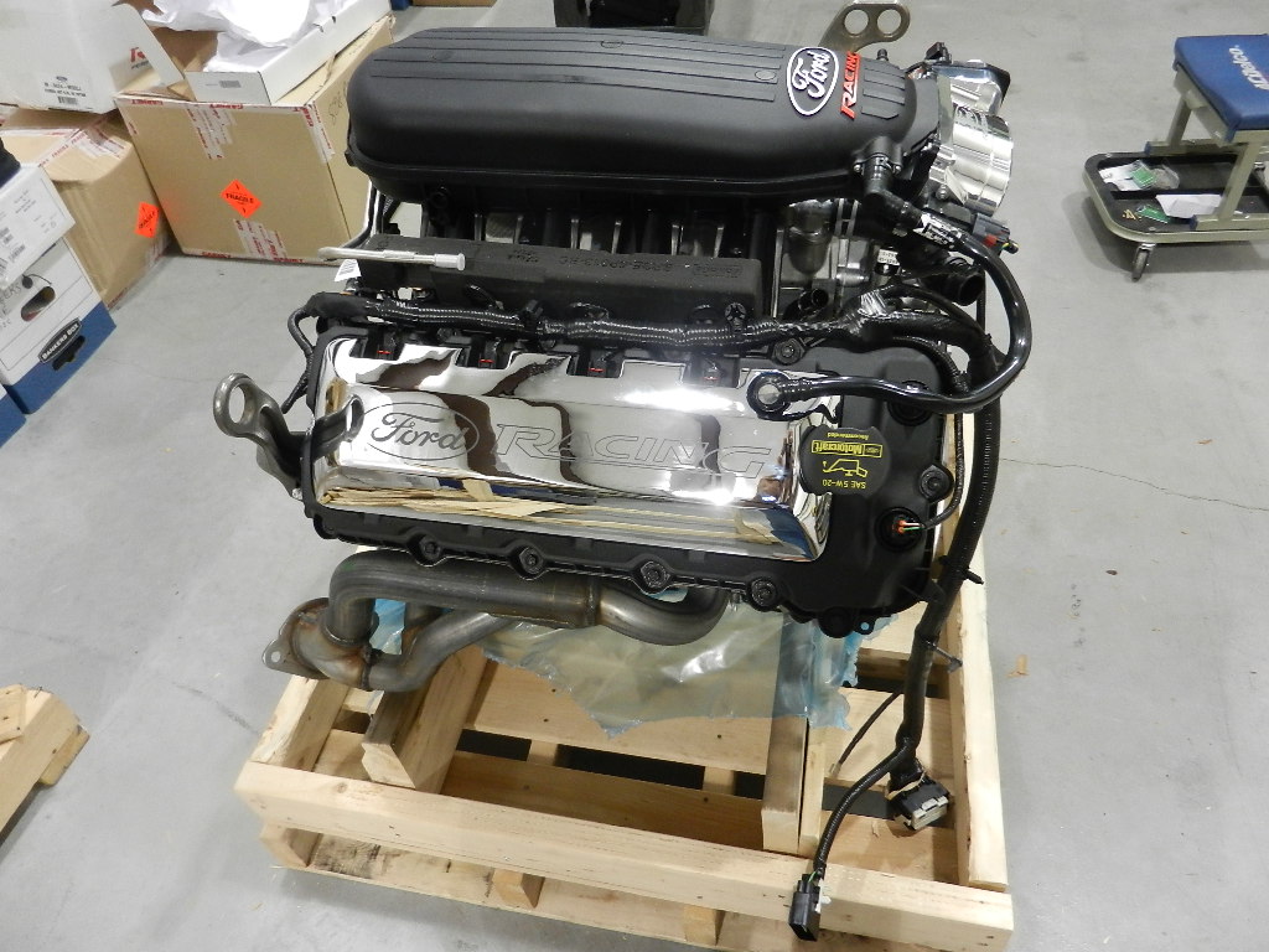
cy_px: 476
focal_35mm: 25
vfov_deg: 54.9
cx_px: 634
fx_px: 916
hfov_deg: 69.4
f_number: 3.5
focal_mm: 4.5
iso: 400
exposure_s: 1/25
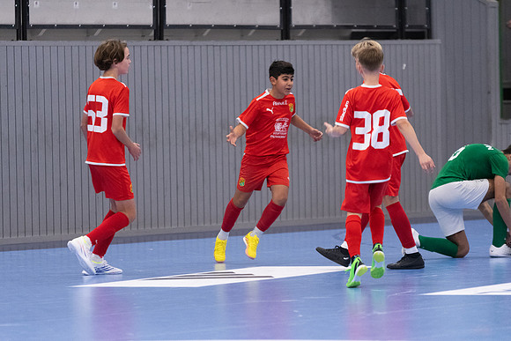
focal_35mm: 304
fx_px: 4317
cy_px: 170
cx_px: 256
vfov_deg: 4.5
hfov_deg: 6.8
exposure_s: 1/400
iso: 5600
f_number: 3.2
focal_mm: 200
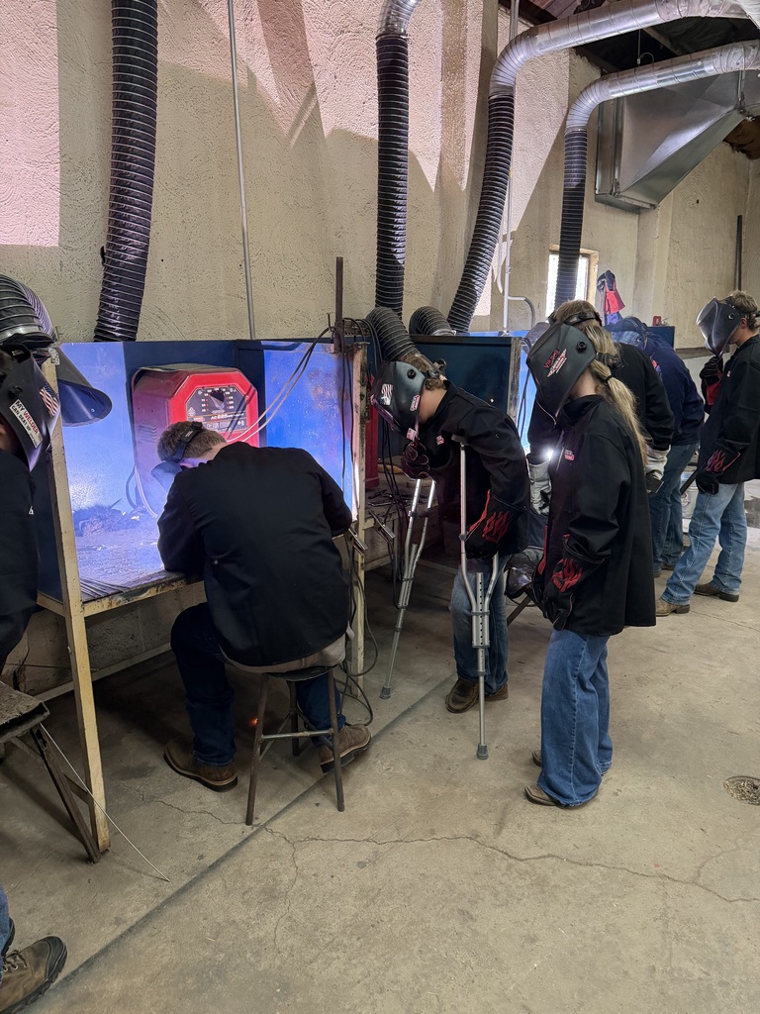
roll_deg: -0.1
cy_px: 507
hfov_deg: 56.8
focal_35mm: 24
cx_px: 380
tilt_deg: -15.3
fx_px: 703
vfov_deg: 71.6
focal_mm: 6.76
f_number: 1.78
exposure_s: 1/60
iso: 320
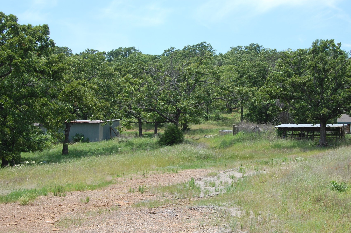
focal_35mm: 61
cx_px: 194
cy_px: 122
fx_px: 594
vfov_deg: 22.2
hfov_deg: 32.9
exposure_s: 1/320
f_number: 9
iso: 200
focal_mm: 34
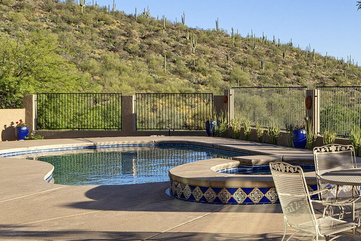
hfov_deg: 29.8
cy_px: 72
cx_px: 438
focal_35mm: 57
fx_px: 571
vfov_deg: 23.6
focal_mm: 18
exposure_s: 1/160
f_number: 9
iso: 100
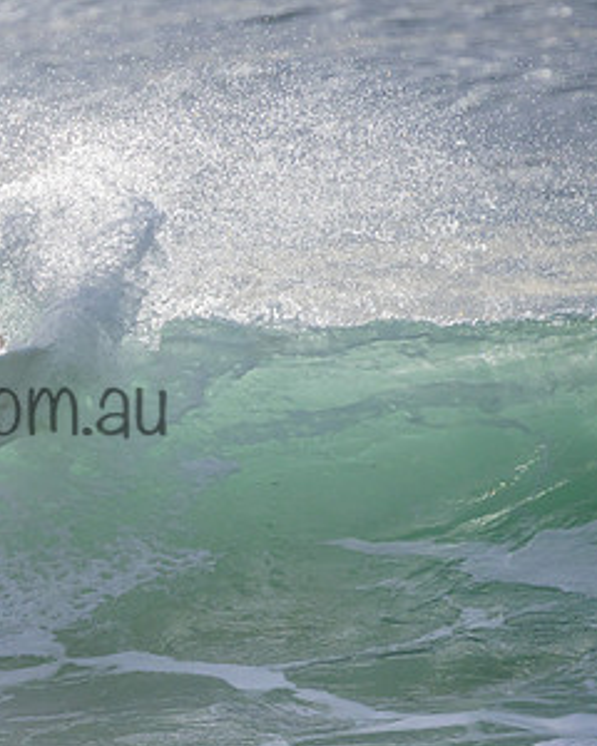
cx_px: -97
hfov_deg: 1.4
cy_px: 378
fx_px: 24030
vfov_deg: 1.8
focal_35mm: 1088
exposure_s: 1/2500
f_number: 5.6
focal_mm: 400
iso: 180
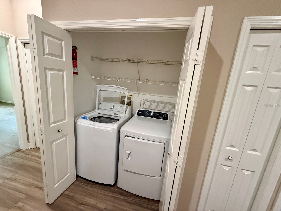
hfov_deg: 102.1
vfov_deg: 85.7
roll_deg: -5.2
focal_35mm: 14
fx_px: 114
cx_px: 140
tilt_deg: -11.8
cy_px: 106
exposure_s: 1/60
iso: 500
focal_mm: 2.22
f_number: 2.2
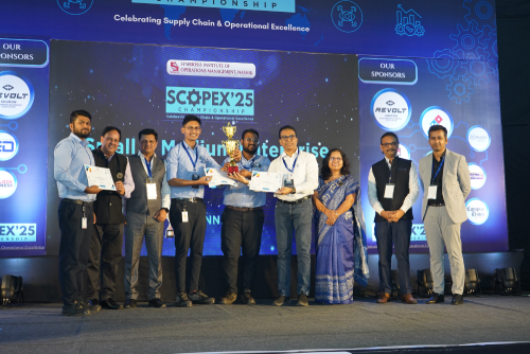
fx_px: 678
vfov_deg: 29.3
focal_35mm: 46
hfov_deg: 42.7
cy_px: 177
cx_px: 265
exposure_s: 1/160
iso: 1600
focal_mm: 46
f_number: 5
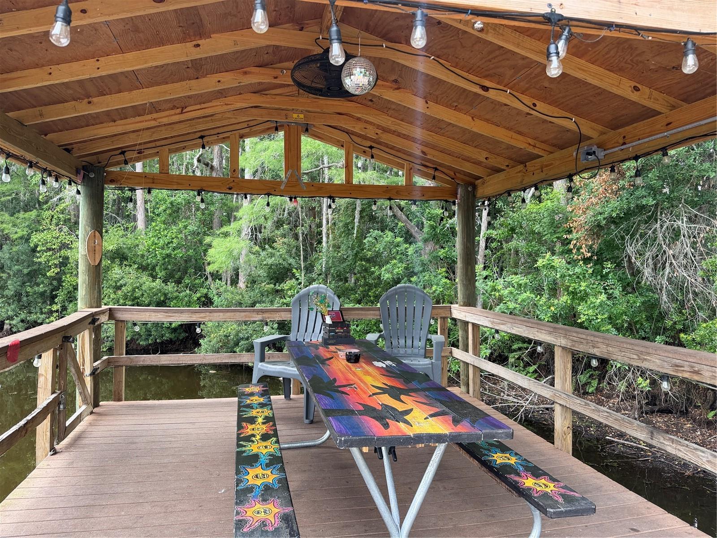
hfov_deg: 71.6
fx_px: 497
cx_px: 358
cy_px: 269
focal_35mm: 24
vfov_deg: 56.8
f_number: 1.78
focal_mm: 6.76
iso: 100
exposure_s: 1/342
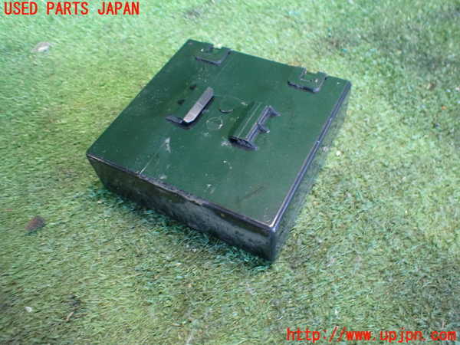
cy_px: 172
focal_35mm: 30
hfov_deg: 60.0
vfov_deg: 46.8
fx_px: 399
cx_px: 230
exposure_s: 1/40
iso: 800
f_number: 2.3
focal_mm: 5.4
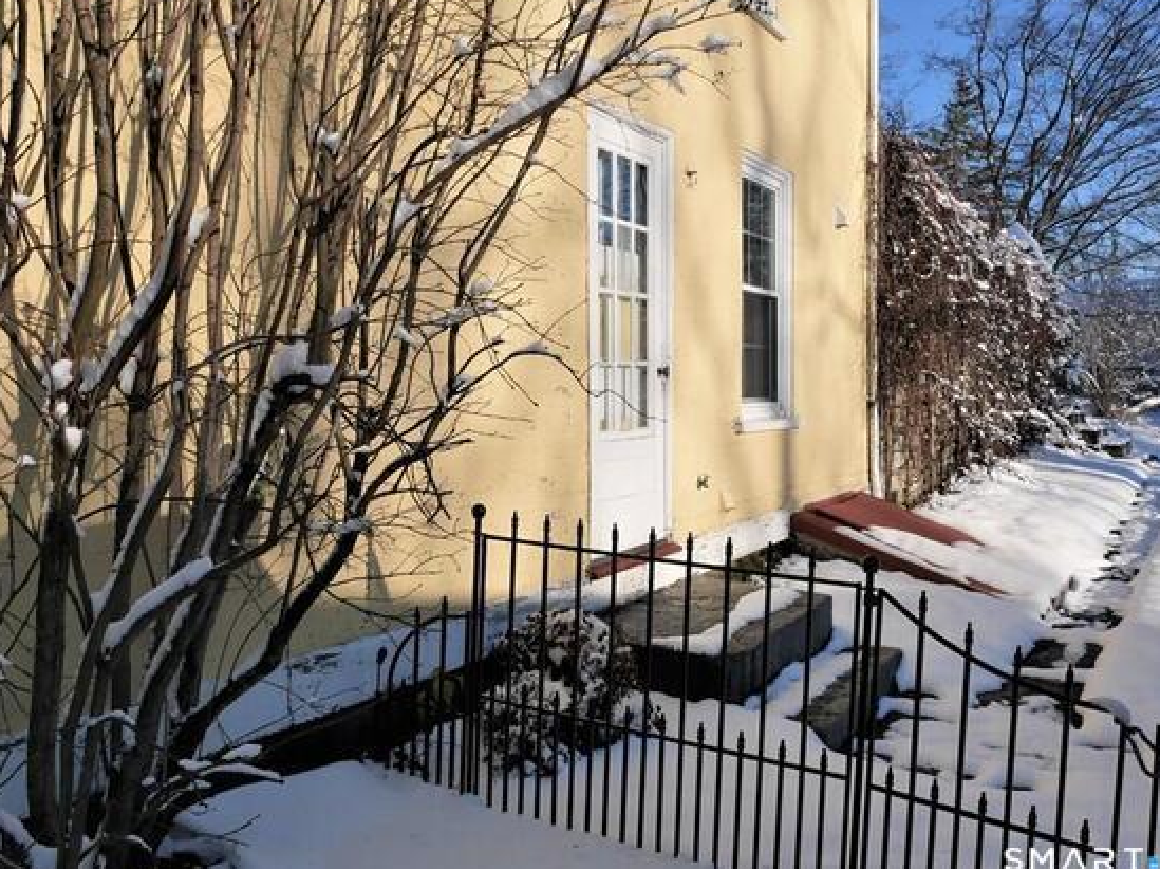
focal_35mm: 28
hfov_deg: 63.5
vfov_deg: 49.7
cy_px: 408
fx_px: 938
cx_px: 562
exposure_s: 1/500
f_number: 8
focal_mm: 12
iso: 200
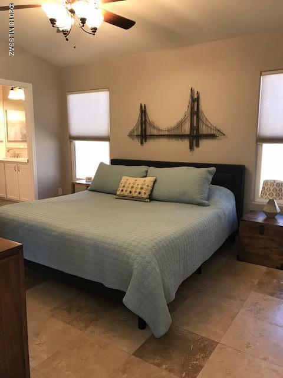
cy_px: 189
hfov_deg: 49.7
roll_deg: -0.5
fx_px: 305
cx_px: 142
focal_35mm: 28
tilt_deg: -9.3
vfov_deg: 63.4
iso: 40
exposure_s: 1/15
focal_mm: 3.99
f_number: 1.8
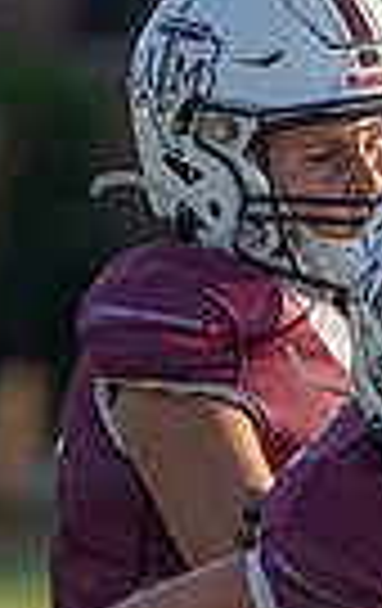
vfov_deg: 1.0
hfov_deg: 0.6
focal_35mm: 2079
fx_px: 34447
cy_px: 881
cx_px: 486
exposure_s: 1/1000
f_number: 5.6
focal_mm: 364
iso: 250
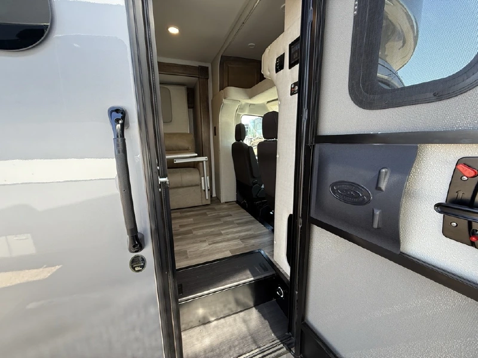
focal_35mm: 14
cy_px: 179
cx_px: 239
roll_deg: +1.7
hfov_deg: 102.1
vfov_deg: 85.7
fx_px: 193
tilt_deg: -10.1
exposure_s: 1/143
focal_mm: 2.22
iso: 160
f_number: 2.2
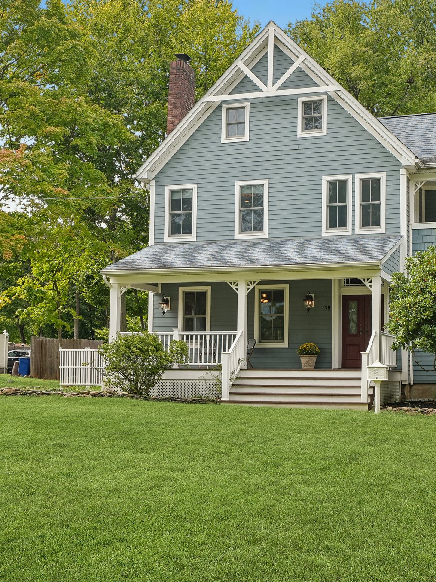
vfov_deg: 39.7
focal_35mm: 48
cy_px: 289
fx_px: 806
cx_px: 285
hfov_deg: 30.1
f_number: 8
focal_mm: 22.2
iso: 200
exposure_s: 1/160
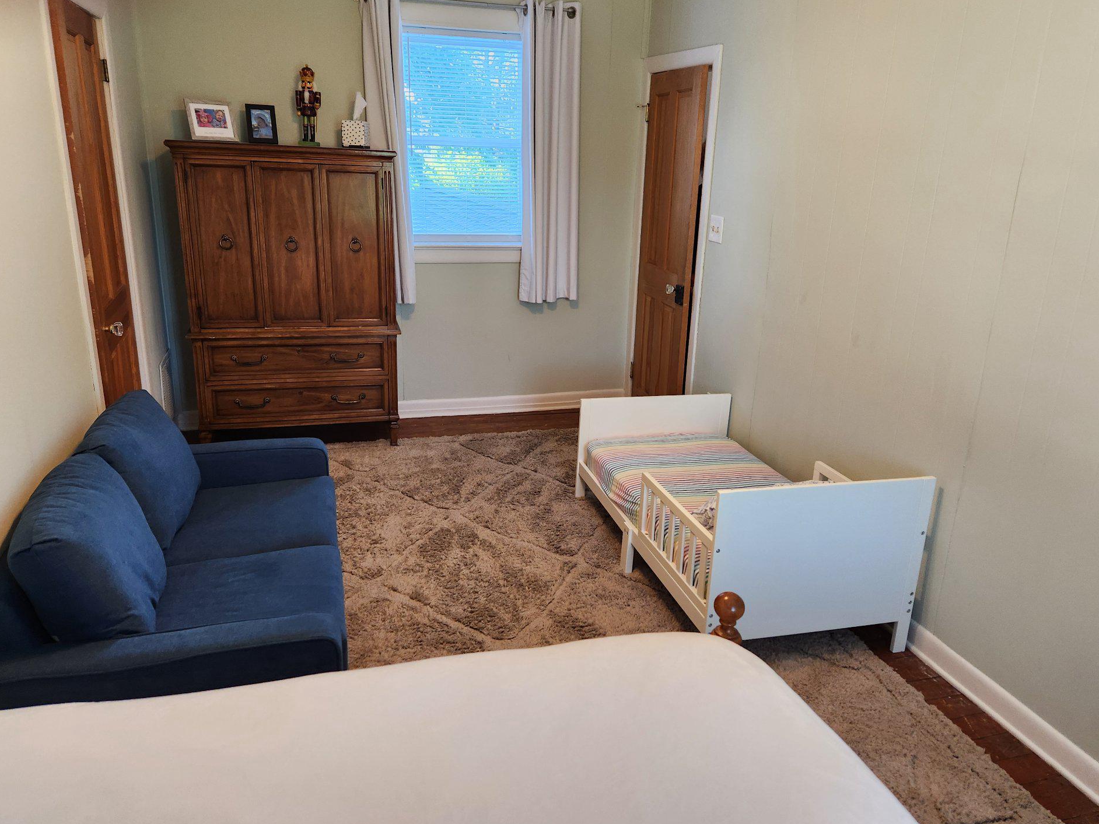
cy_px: 399
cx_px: 547
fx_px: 794
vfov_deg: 54.9
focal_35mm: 25
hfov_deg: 69.4
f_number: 1.8
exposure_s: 1/120
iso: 200
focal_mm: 5.4
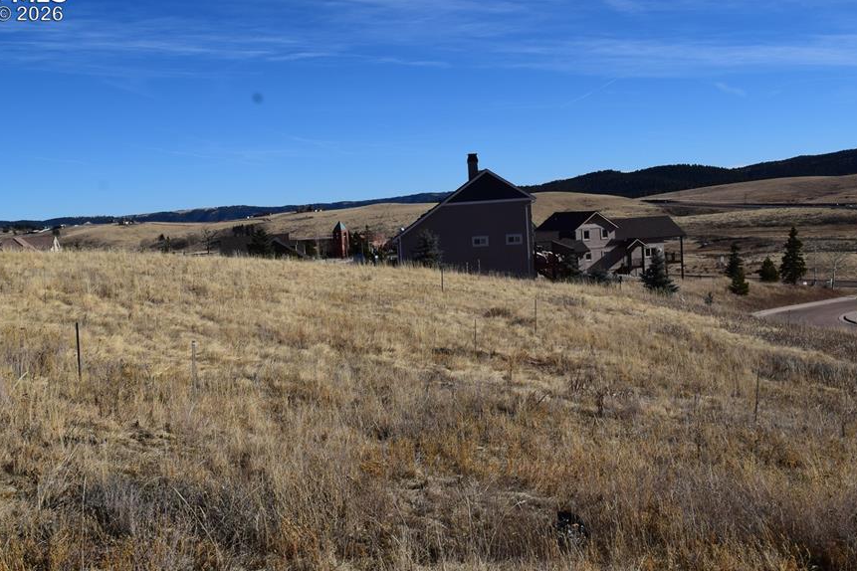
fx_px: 1062
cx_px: 377
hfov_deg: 43.9
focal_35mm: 45
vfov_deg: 30.1
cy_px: 305
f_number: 11
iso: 280
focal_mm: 25
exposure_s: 1/500
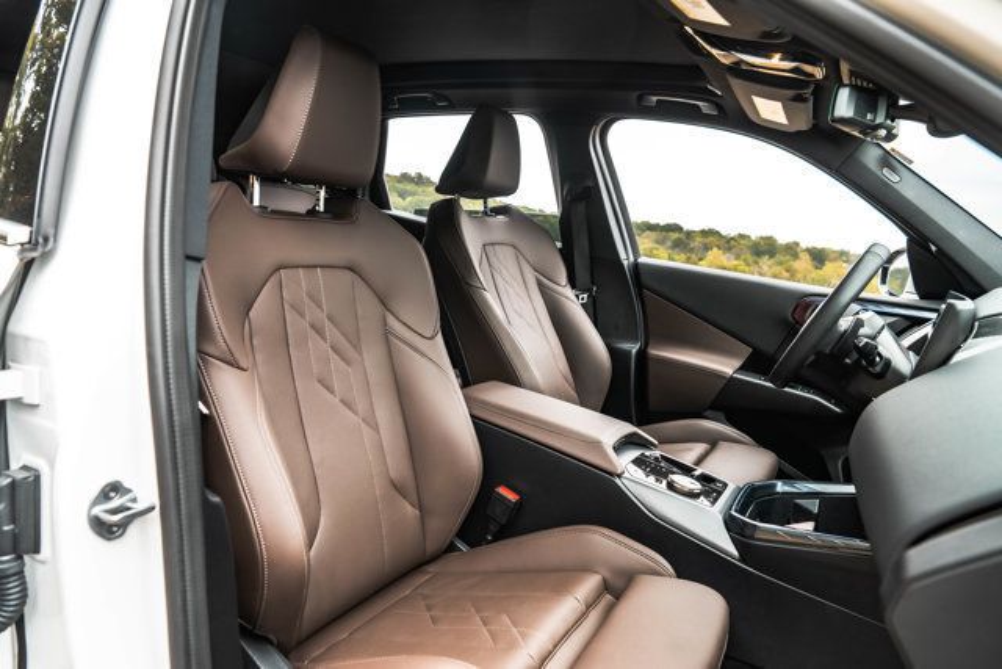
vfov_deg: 53.2
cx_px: 501
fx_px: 668
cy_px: 334
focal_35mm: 24
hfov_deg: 73.7
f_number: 5
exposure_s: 1/200
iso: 640
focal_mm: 24
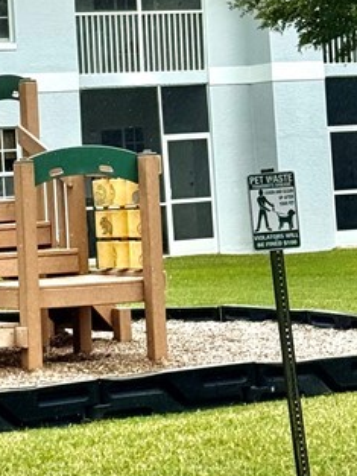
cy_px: 85
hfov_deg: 9.3
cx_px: -126
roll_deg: +3.2
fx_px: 2157
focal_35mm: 157
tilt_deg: +2.4
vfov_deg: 12.5
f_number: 1.78
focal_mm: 6.76
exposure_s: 1/1724
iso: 64
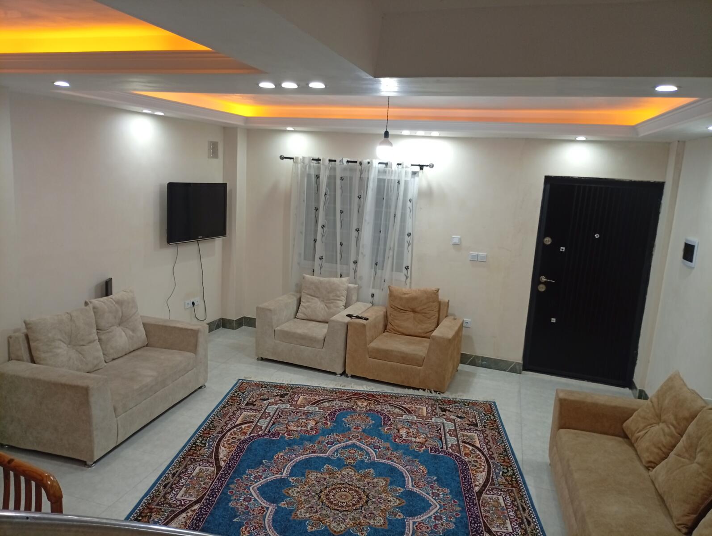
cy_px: 268
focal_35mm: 27
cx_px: 356
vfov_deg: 51.5
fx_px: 556
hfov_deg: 65.3
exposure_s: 1/50
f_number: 1.8
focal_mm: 3.84
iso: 69
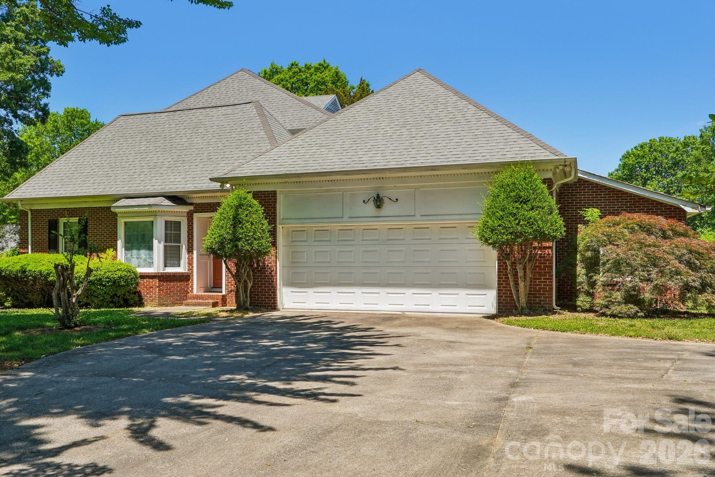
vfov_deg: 43.6
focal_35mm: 30
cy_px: 238
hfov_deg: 61.9
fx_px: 596
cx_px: 358
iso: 100
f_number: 8
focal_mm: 20
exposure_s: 1/90
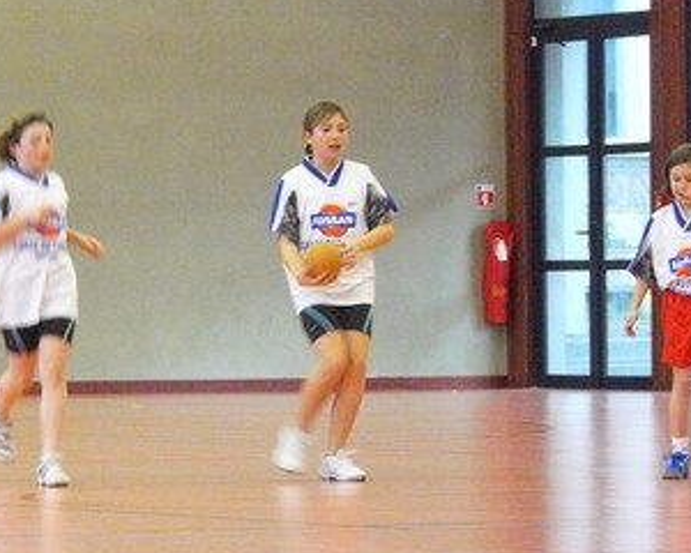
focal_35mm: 314
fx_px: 6422
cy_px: 294
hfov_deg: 6.2
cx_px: 233
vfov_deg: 4.9
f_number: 7.1
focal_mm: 38.3
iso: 1250
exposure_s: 1/30
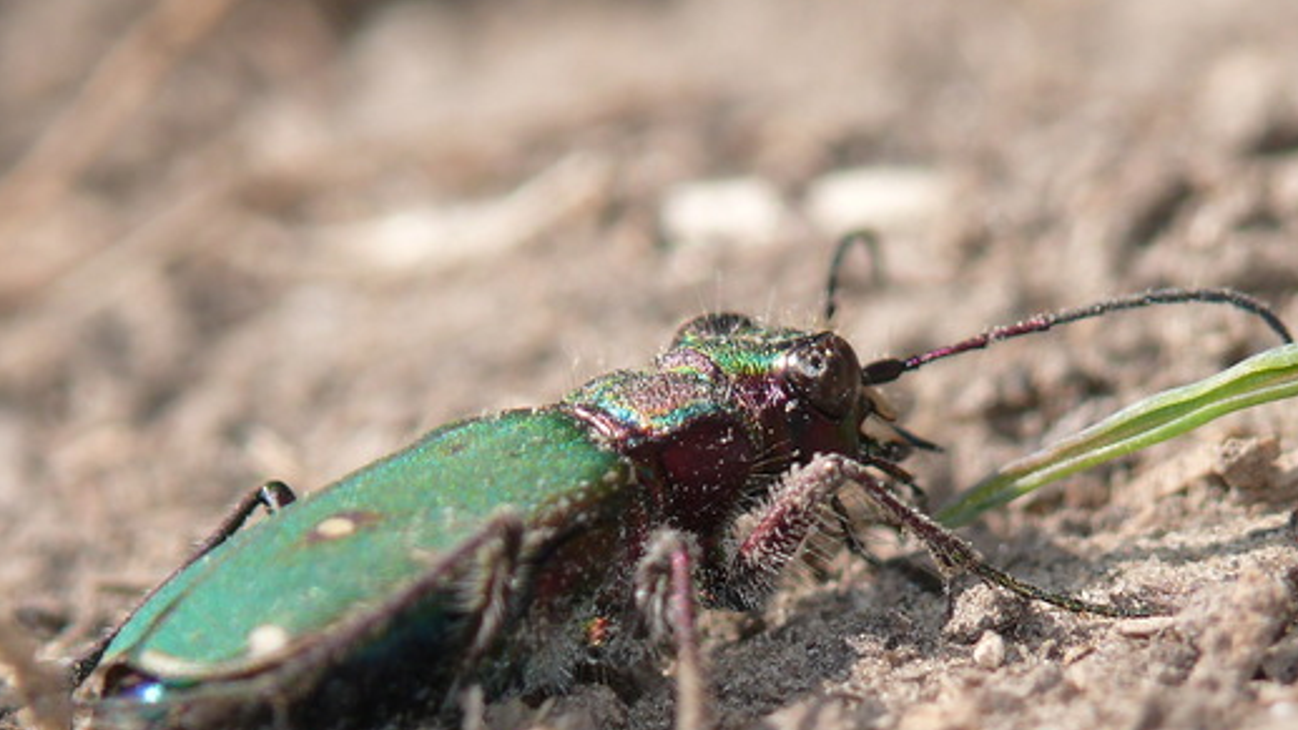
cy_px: 607
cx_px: 624
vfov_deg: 1.7
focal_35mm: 728
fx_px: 25060
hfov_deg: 3.0
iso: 100
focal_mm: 85.6
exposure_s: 1/400
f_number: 5.6
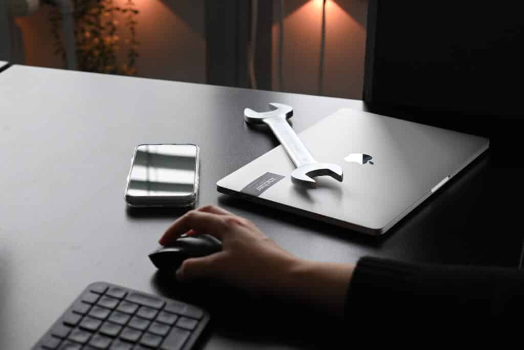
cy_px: 175
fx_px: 1092
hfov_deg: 27.0
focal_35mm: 75
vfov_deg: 18.2
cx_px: 262
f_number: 4
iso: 280
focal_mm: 50
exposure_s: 1/250
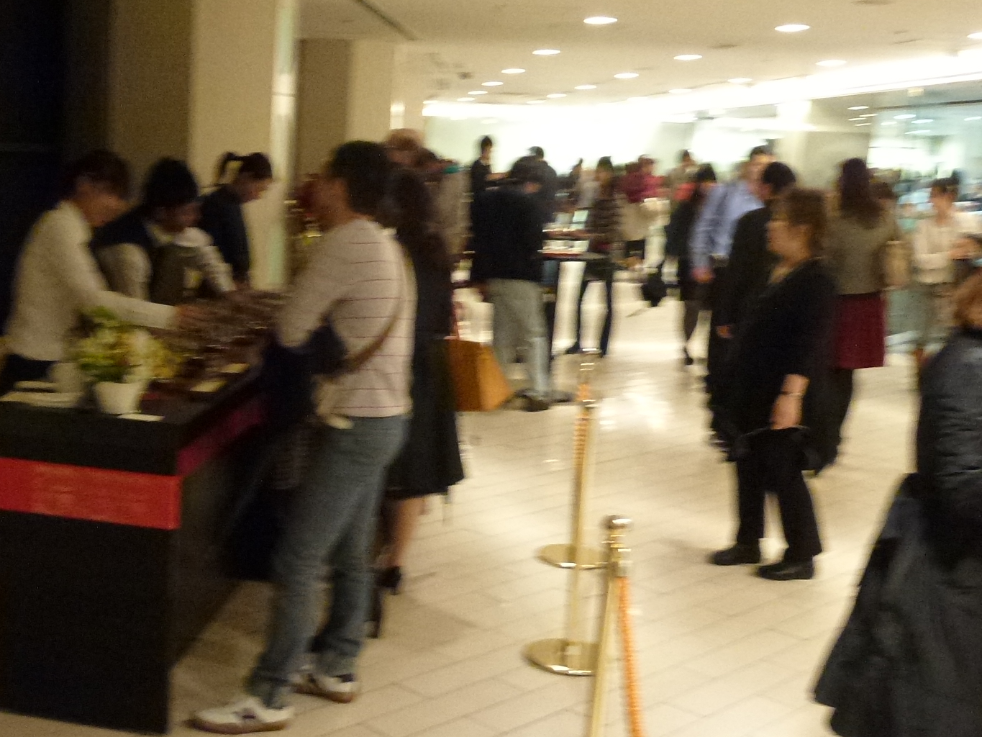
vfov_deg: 32.1
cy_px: 440
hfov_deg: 40.9
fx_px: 1277
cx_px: 246
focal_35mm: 45
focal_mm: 4.3
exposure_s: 1/30
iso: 400
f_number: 3.3
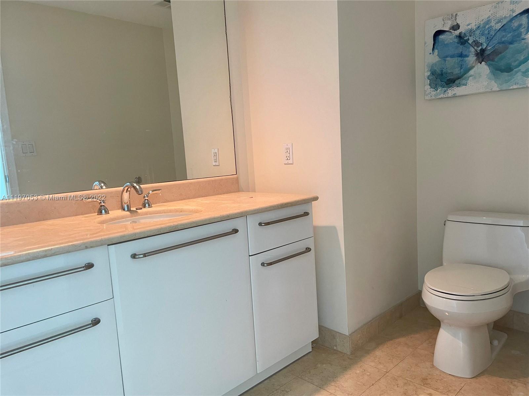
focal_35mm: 26
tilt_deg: -7.4
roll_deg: +4.1
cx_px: 264
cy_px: 198
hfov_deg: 67.3
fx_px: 397
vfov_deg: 53.1
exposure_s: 1/60
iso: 100
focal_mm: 4.2
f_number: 1.6
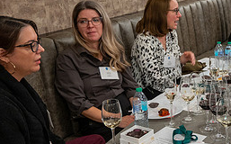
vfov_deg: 21.9
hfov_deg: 33.4
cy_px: 62
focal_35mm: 59
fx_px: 371
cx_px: 192
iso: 2000
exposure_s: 1/80
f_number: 4
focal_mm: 24
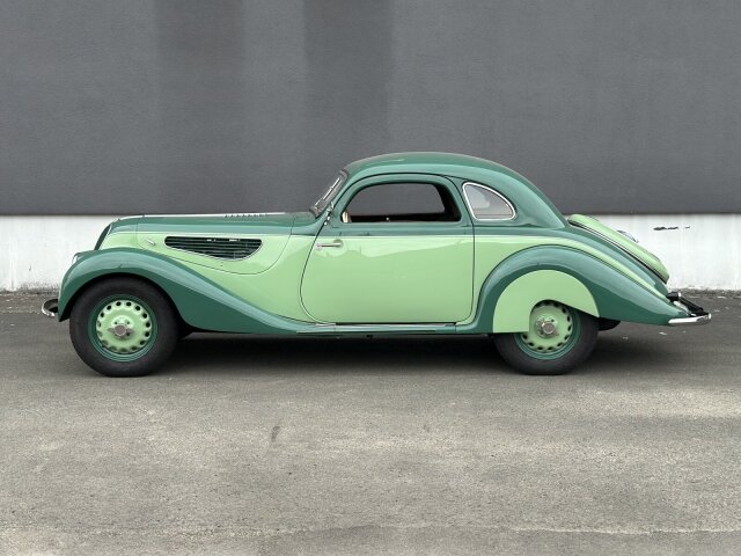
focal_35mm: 48
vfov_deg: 30.3
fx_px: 1028
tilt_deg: -6.9
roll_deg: +0.0
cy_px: 278
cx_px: 370
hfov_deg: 39.7
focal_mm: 6.86
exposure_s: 1/1157
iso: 80
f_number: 1.78
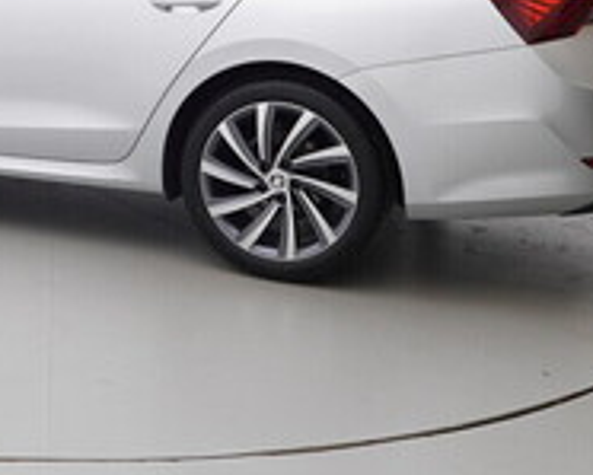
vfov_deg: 23.8
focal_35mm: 62
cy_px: 49
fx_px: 1095
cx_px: 37
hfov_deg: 28.8
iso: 200
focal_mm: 15
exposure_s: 1/80
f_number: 5
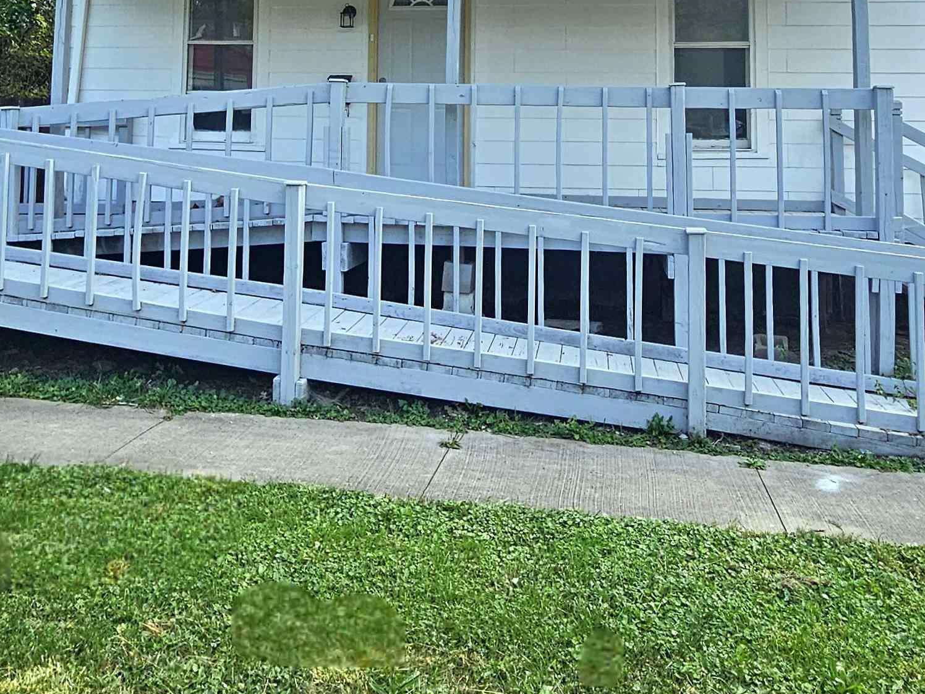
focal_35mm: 26
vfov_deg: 47.1
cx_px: 341
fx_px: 695
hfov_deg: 66.2
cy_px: 54
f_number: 2.2
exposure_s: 1/909
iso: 50
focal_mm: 2.2
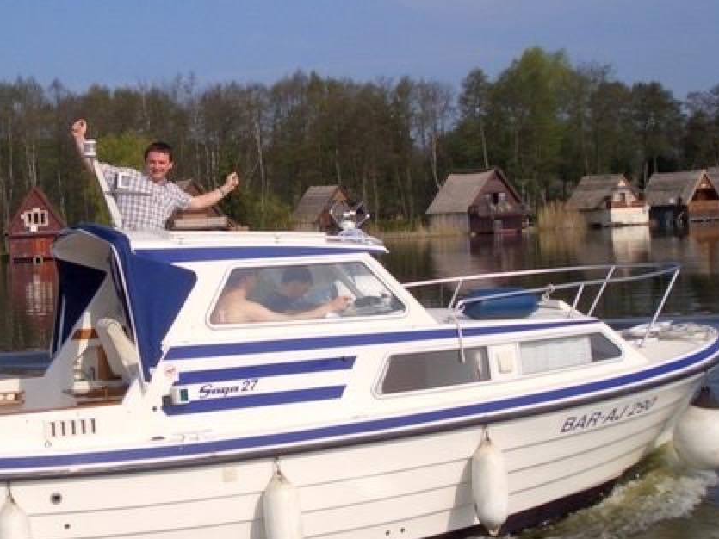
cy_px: 289
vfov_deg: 21.3
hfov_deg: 27.7
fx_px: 1433
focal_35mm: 69
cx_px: 164
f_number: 8
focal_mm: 4.8
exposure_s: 1/320
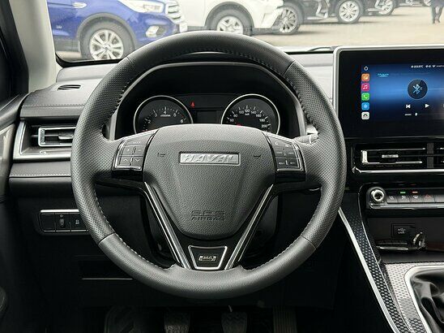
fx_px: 615
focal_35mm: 48
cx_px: 222
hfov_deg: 39.7
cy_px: 166
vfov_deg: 30.2
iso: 100
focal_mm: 6.76
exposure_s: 1/177
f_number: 1.78
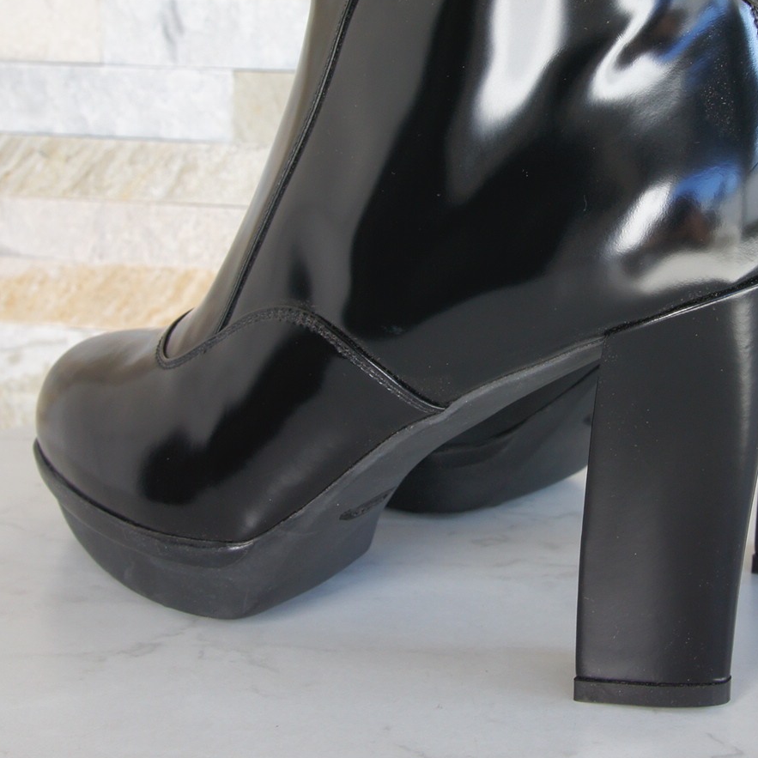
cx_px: 555
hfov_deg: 30.1
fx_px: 1390
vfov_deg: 30.0
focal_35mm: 56
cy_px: 181
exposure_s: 1/60
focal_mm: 17
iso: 200
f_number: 6.3
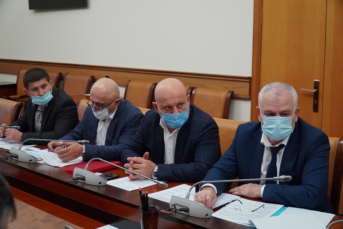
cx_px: 172
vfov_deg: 28.9
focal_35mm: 46
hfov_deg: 42.3
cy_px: 114
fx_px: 443
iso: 1250
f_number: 4
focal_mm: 31
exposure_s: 1/160
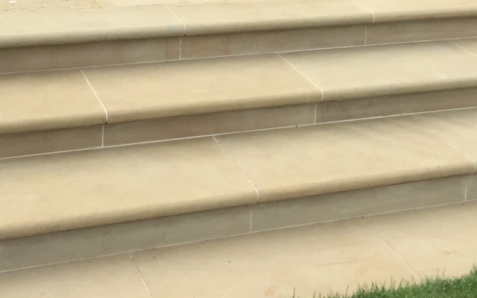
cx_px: 310
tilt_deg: -9.9
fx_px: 1001
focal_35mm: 77
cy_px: -76
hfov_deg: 26.7
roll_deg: -4.2
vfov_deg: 16.1
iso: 32
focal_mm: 4.15
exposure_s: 1/791
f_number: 2.2
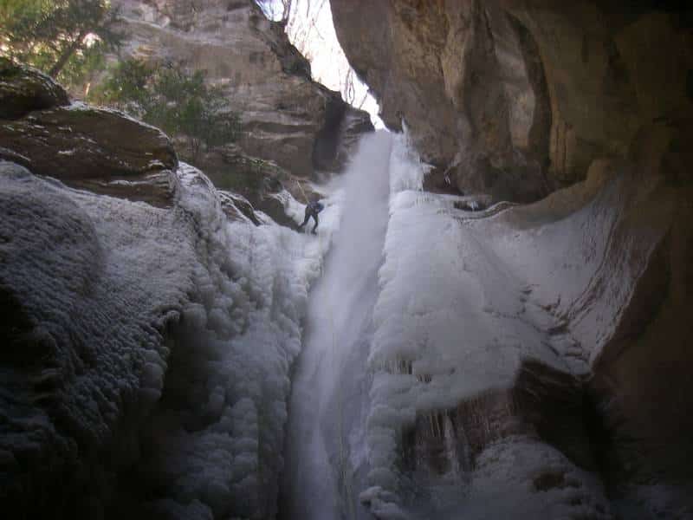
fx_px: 761
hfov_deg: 49.0
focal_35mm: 38
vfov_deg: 37.7
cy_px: 260
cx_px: 346
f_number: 3.3
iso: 64
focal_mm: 6.3
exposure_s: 1/50
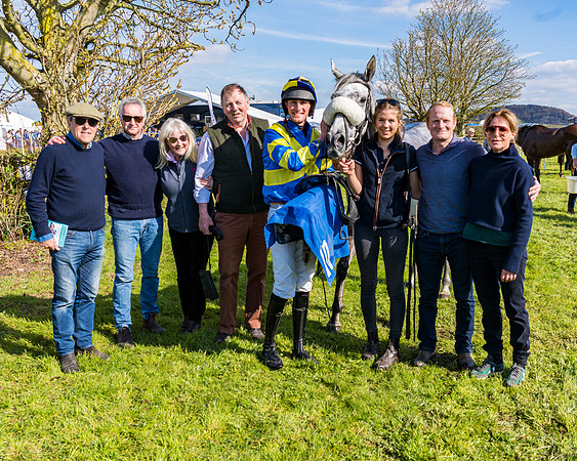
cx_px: 321
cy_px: 241
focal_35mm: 35
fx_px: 597
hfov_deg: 51.5
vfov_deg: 42.2
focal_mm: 26
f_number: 8
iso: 50
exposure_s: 1/200
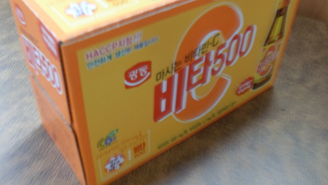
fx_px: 339
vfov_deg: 30.4
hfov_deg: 51.6
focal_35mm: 39
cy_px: 77
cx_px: 166
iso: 200
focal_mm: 6.3
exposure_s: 1/6
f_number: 2.8
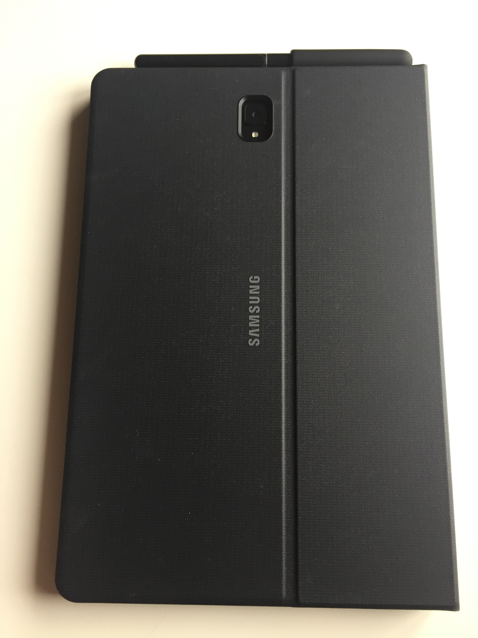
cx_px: 239
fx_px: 534
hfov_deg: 48.2
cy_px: 319
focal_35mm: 29
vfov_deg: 61.7
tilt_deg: -76.7
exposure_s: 1/33
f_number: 2.2
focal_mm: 4.15
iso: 80
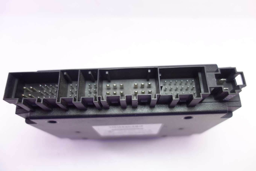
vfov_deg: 46.4
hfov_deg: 65.5
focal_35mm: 28
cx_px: 128
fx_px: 199
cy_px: 86
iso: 125
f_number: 1.8
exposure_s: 1/80
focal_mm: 10.4
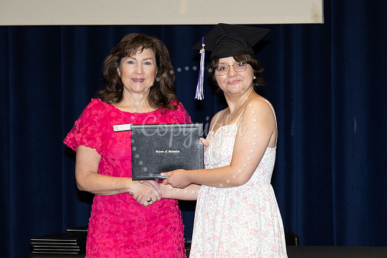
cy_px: 143
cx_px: 215
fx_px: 1507
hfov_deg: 14.6
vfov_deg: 9.8
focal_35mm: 140
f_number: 5.6
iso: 640
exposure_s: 1/80
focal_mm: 100
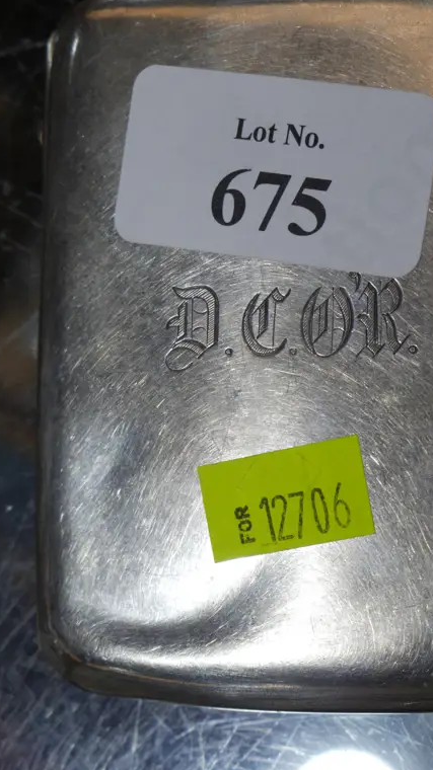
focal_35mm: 94
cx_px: 300
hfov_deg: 12.8
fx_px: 1920
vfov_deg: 22.7
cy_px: 320
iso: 200
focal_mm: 32
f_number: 6.3
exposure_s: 1/100
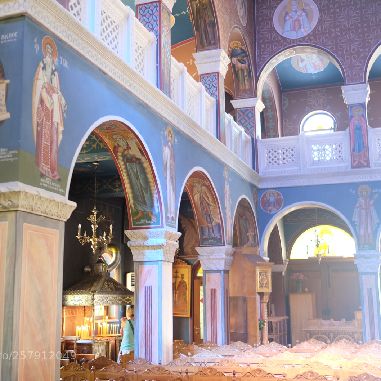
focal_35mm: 45
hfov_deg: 37.5
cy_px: 192
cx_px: 176
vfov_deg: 37.6
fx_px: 560
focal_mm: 23
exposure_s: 1/7.5
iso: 400
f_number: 1.4
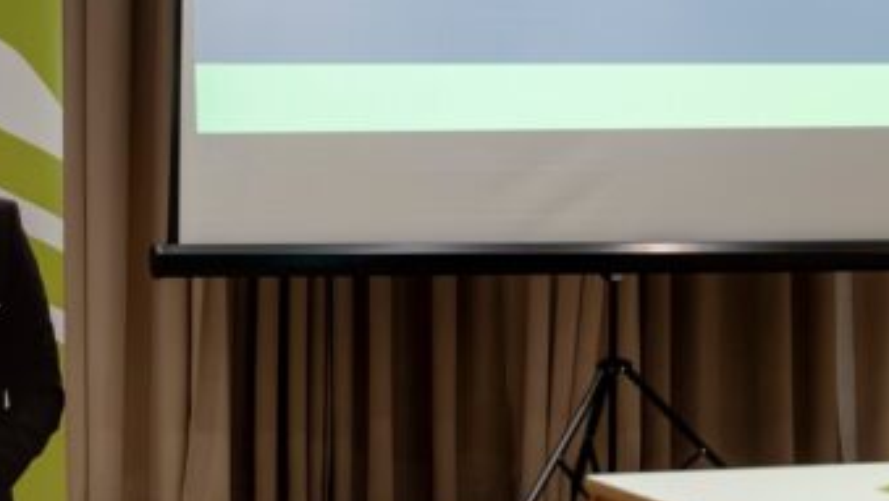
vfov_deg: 8.2
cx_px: 622
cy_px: 84
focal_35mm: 147
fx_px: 3467
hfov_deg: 14.6
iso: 800
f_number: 3.5
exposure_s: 1/250
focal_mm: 46.5
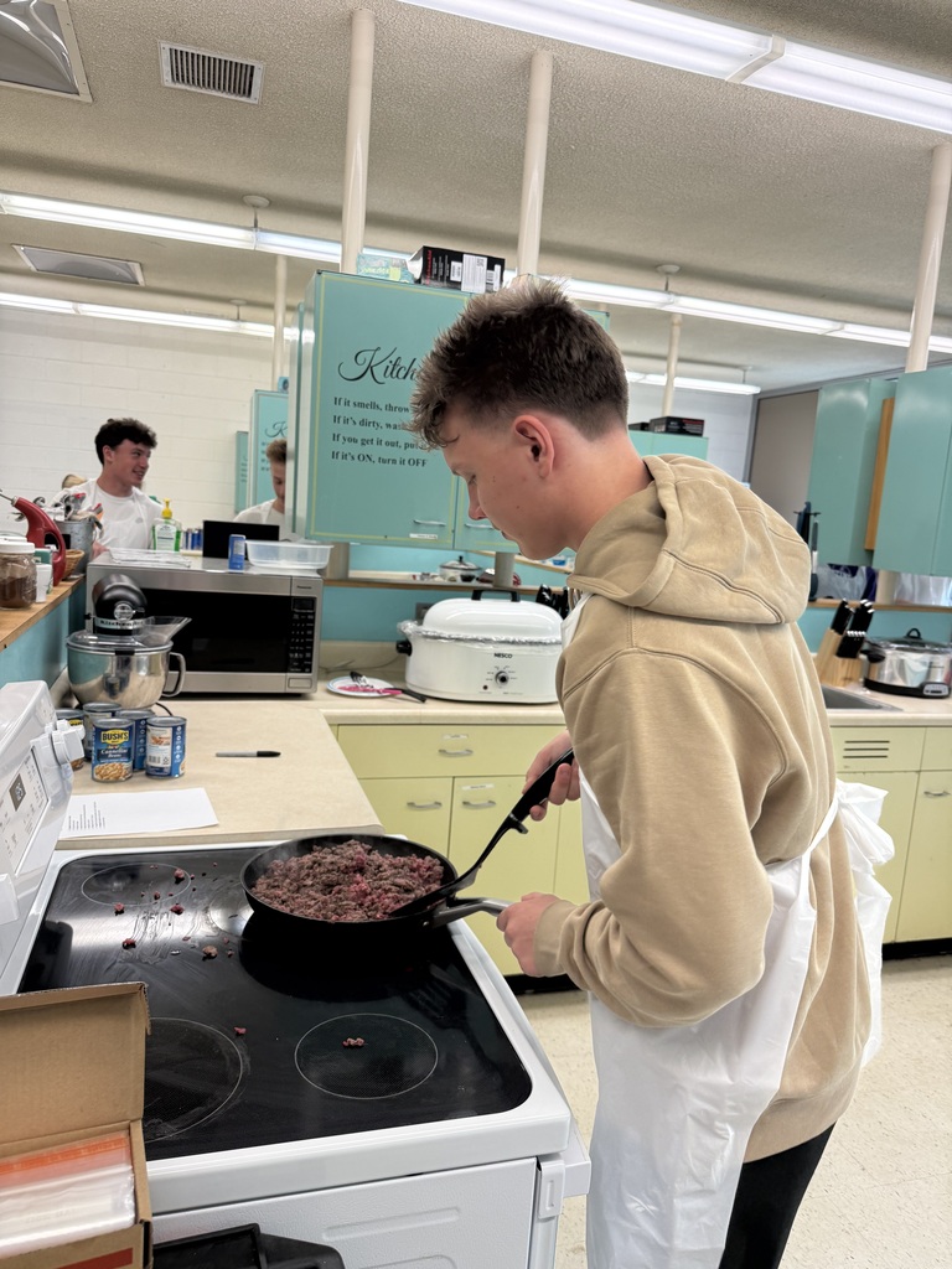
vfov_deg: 71.6
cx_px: 476
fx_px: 880
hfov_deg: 56.8
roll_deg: -4.8
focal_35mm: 24
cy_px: 634
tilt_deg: -8.3
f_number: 1.78
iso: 125
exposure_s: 1/126
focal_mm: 6.76
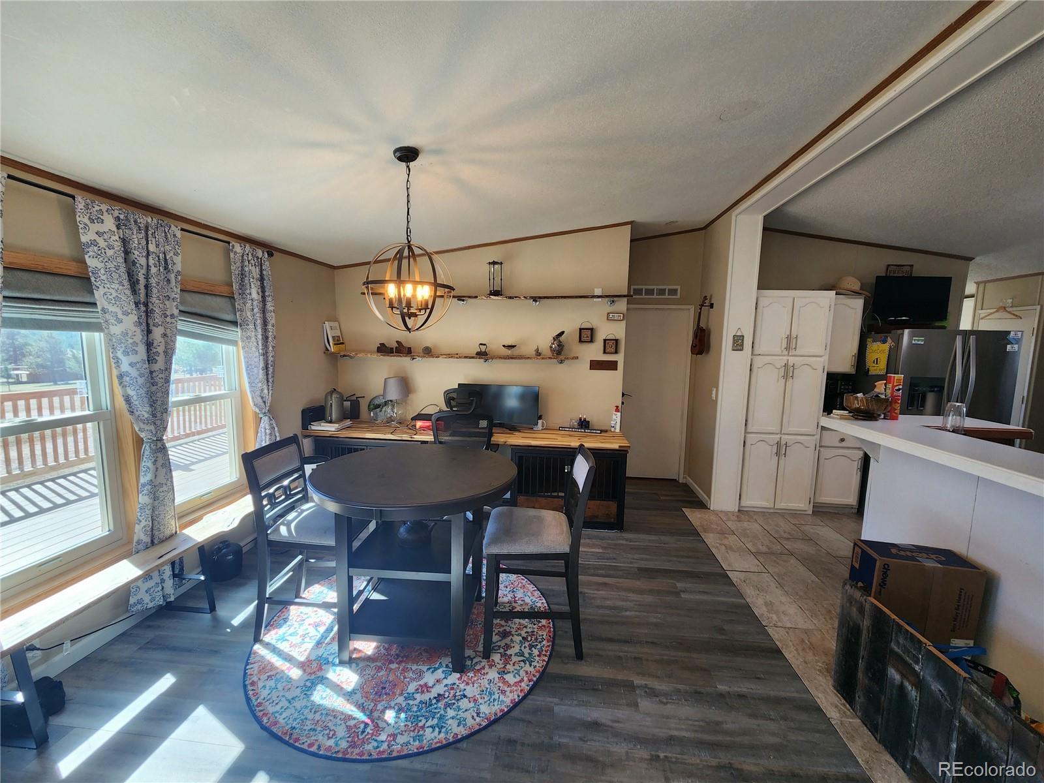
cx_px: 522
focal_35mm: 13
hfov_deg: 106.2
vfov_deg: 89.9
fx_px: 392
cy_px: 392
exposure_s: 1/60
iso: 64
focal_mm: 2.2
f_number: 2.2
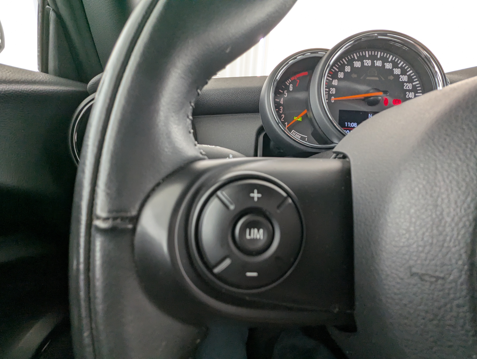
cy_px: 180
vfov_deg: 78.2
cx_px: 238
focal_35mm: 16
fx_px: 221
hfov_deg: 94.4
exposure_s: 1/46.7
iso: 85
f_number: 2.2
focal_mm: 2.35
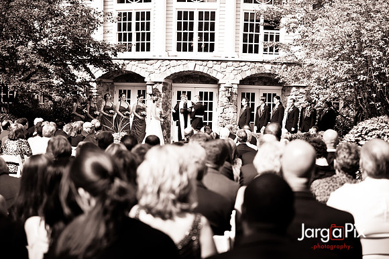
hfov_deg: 28.9
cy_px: 130
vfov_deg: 19.4
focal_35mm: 70
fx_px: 756
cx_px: 194
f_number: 3.2
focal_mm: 70
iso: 200
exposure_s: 1/1250
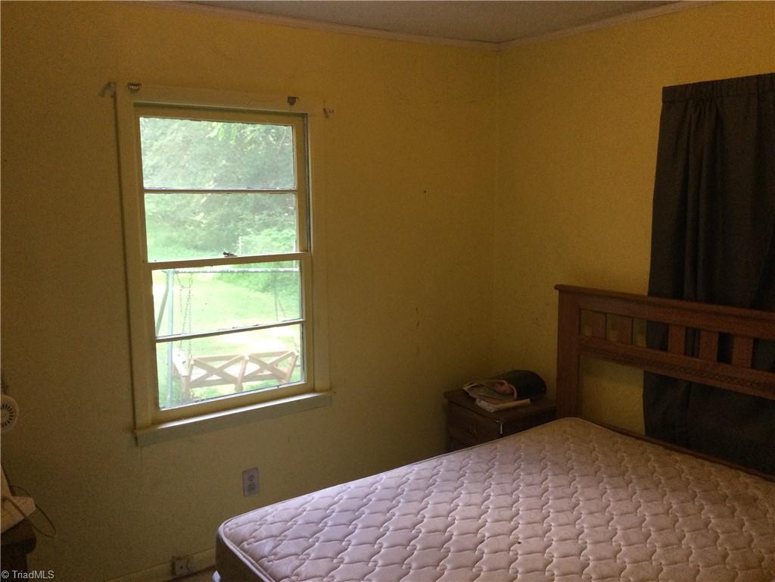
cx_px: 388
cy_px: 291
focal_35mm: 31
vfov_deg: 45.4
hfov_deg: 58.4
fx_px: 694
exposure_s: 1/30
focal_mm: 3.3
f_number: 2.4
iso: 125
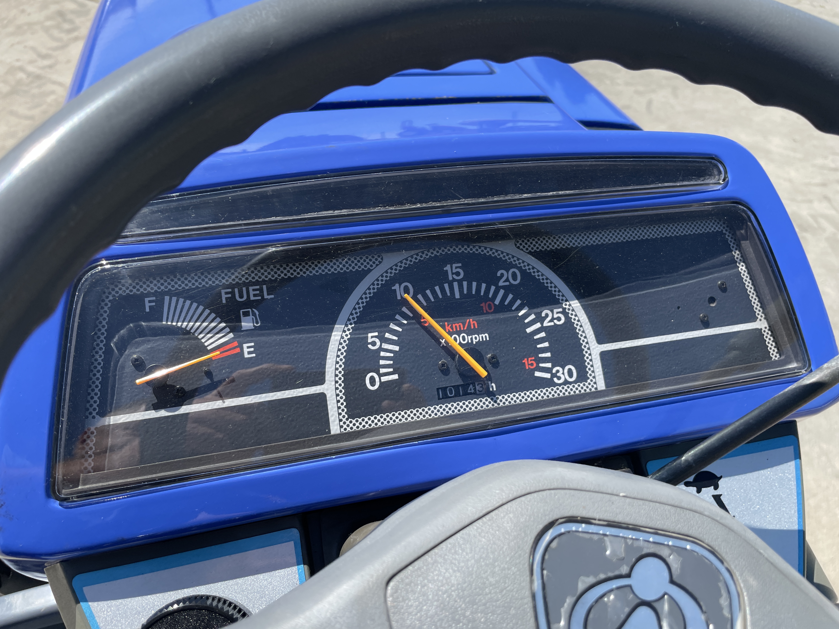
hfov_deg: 67.3
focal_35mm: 26
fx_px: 630
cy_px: 314
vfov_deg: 53.1
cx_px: 420
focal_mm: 4.2
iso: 32
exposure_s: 1/1770
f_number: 1.6
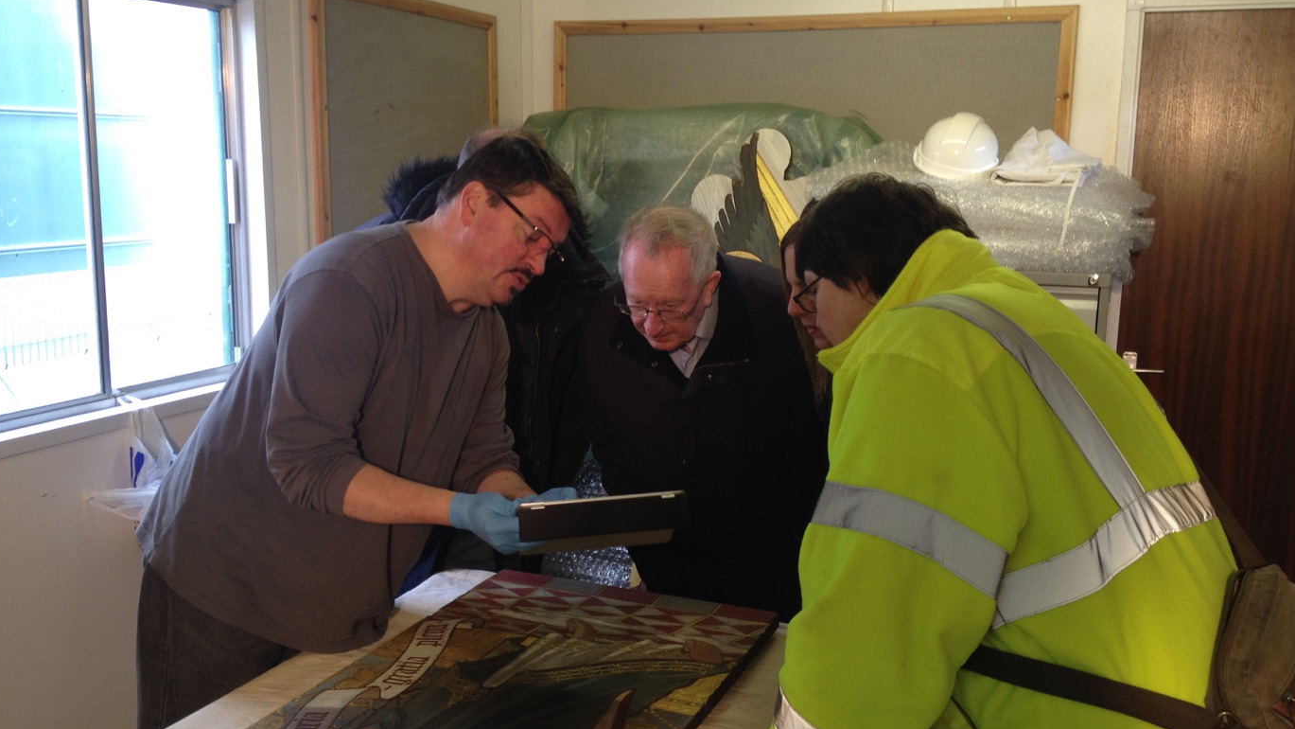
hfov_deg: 51.6
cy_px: 365
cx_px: 648
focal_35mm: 39
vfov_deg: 30.4
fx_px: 1339
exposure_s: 1/40
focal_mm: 4.28
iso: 64
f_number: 2.4
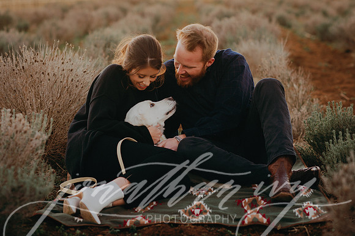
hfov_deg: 22.0
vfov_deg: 14.7
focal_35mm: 93
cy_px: 108
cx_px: 171
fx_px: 915
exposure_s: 1/125
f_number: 2.8
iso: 200
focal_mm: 85
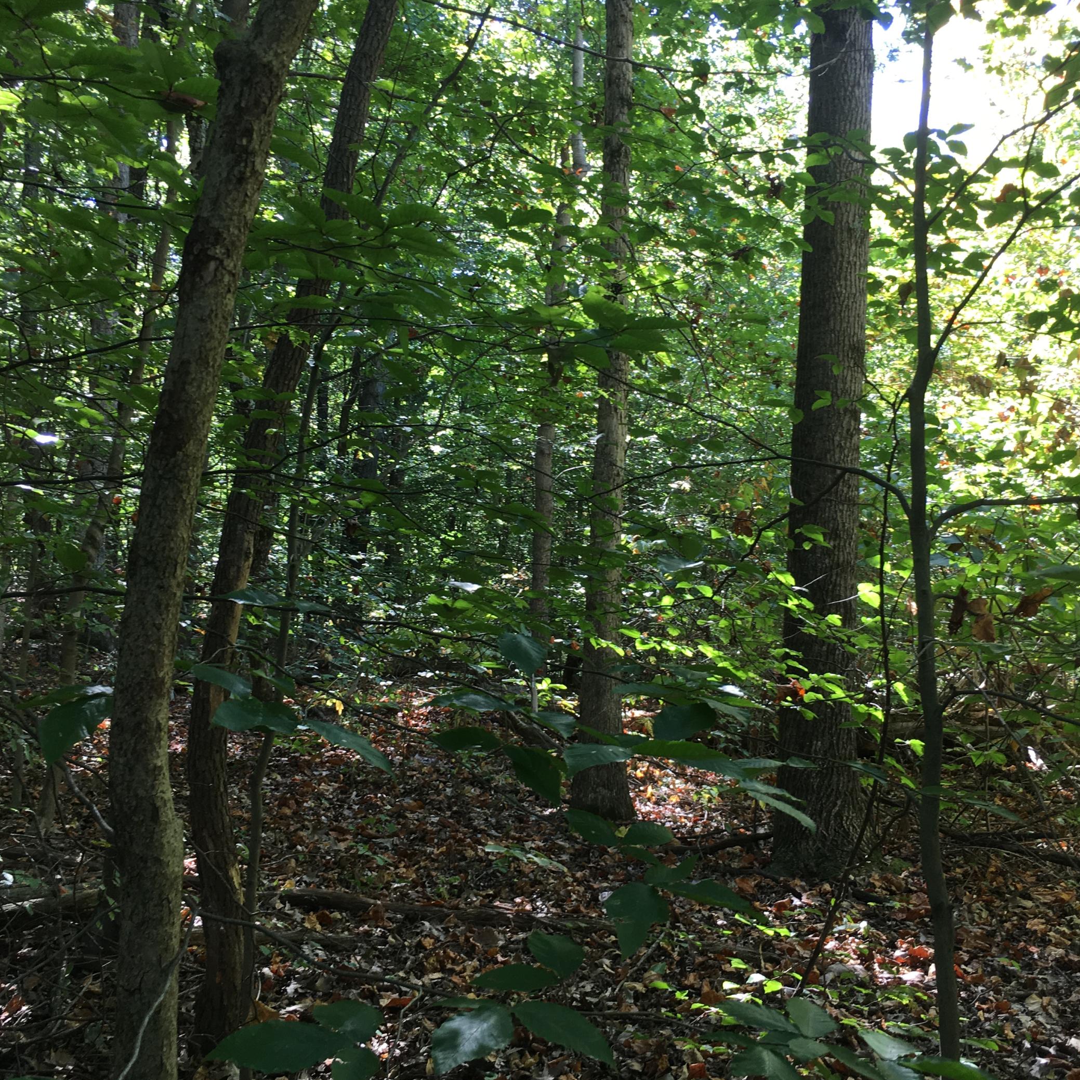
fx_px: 1306
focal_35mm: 37
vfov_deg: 44.9
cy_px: 516
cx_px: 572
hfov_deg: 44.9
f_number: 2.2
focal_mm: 4.15
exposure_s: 1/40
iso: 32
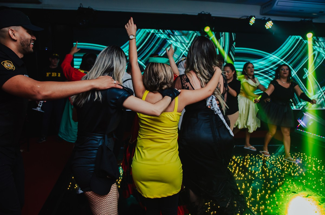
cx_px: 162
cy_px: 108
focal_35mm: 27
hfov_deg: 67.5
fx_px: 243
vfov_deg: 47.7
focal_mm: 18
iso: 500
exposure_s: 1/250
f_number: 2
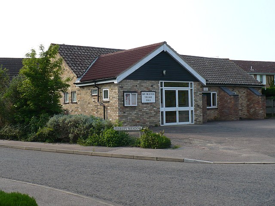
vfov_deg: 30.2
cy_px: 103
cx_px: 138
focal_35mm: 48
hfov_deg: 39.7
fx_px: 381
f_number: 3
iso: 100
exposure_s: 1/640
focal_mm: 7.9
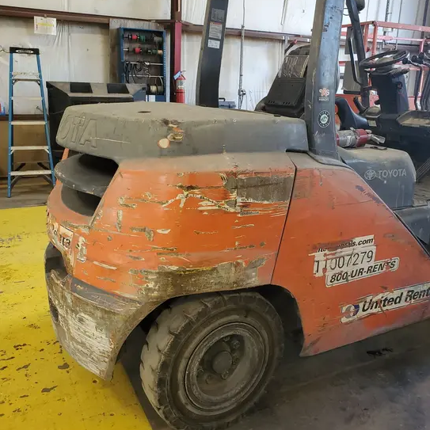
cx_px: 217
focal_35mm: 31
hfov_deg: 52.5
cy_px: 183
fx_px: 436
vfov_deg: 52.3
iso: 200
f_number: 2.4
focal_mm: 4.3
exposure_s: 1/120
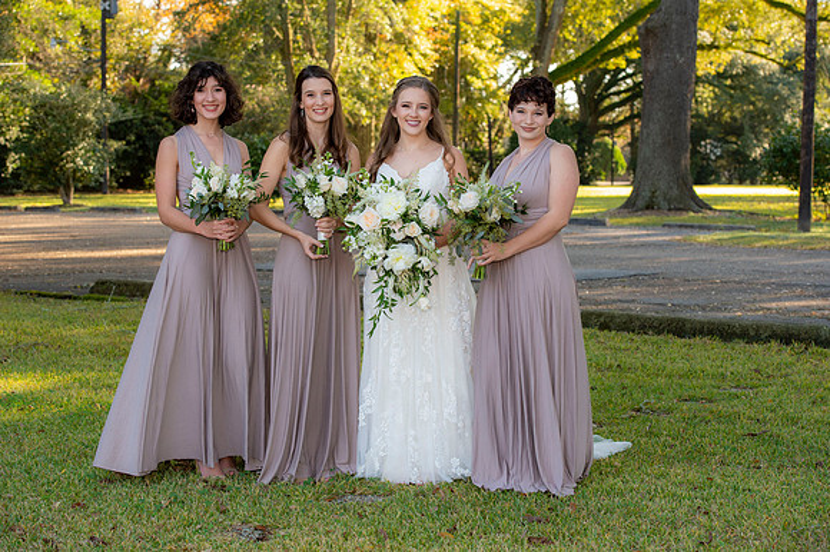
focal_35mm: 70
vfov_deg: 19.4
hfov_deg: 28.9
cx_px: 415
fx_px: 1613
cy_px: 276
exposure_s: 1/400
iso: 1250
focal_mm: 70
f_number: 6.3
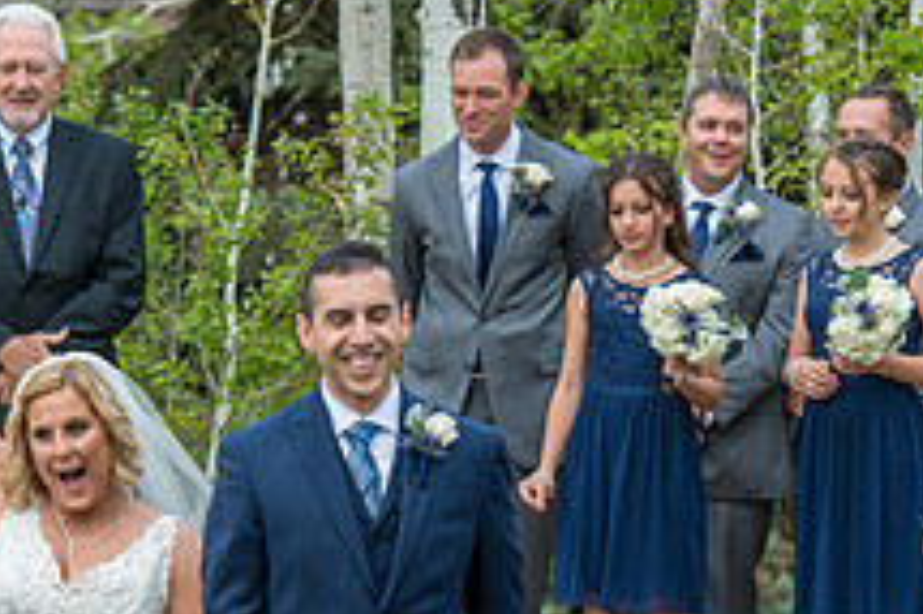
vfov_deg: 3.9
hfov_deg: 5.9
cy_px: 629
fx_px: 8992
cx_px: 343
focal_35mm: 351
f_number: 5
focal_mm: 130
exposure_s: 1/200
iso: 400
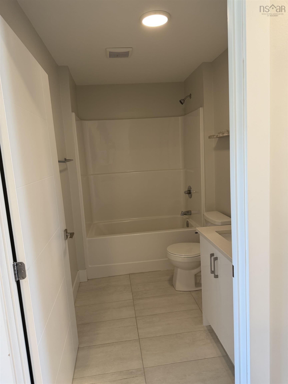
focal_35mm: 24
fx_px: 266
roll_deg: +2.6
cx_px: 144
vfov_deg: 71.6
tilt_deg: -8.3
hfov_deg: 56.8
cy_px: 192
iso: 125
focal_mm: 6.76
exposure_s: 1/60
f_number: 1.78
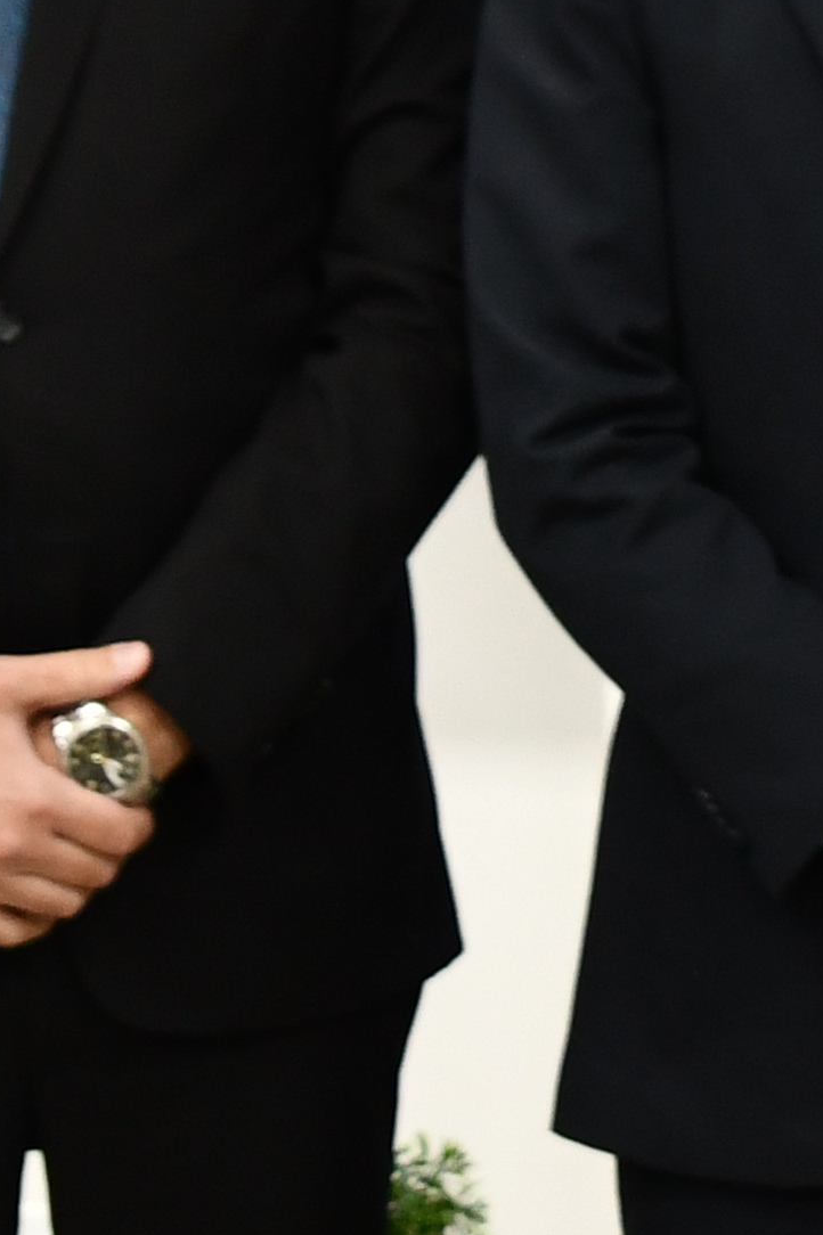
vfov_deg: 11.0
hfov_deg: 7.3
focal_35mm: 185
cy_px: 43
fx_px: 6348
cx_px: 1230
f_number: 2.8
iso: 800
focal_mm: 24
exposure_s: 1/200
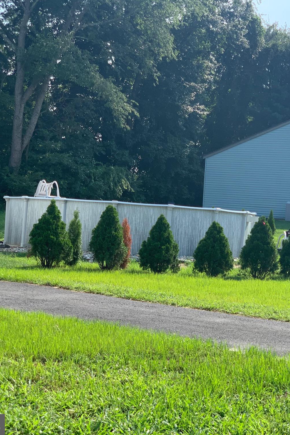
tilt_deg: +2.6
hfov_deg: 18.5
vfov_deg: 27.7
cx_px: 227
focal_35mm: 73
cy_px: 217
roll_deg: -4.9
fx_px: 882
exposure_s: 1/500
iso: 16
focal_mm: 6
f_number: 2.4
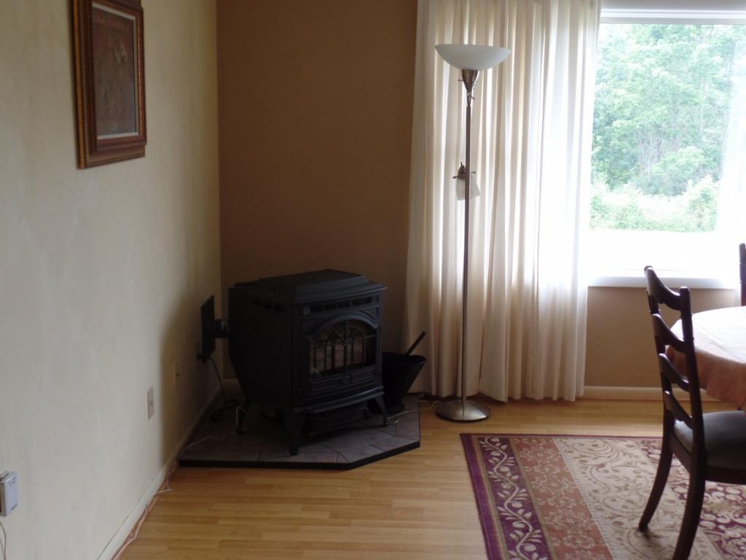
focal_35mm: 42
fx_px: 905
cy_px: 280
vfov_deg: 34.3
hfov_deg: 44.8
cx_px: 373
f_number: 3.2
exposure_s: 1/30
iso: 160
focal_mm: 7.5
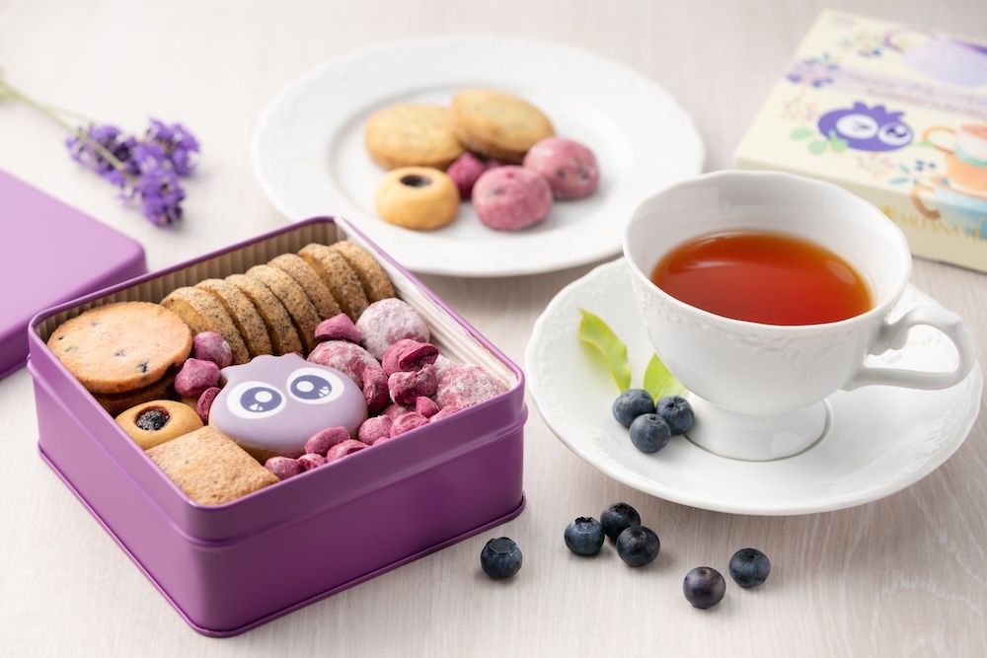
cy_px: 329
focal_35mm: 90
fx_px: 2468
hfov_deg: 22.6
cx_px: 494
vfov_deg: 15.2
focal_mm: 90
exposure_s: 1/125
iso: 100
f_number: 5.6
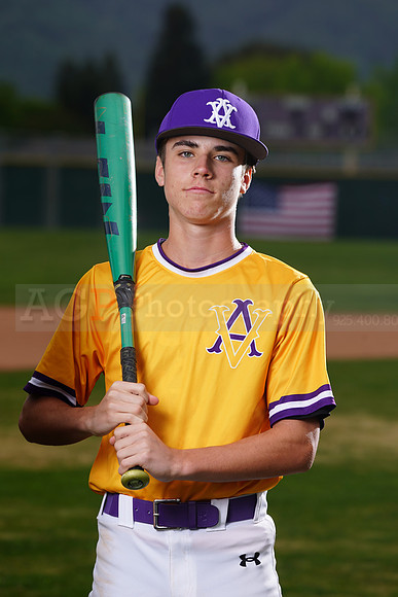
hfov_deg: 6.3
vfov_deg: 9.4
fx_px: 3613
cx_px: 199
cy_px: 298
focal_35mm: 218
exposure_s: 1/250
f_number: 8
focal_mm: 218
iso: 100
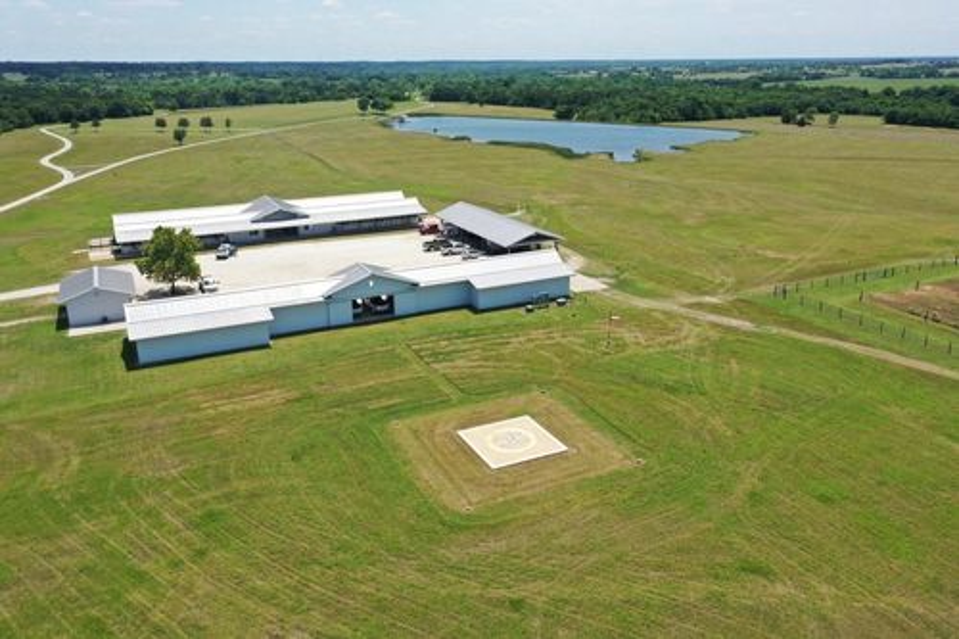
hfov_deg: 65.5
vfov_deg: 46.4
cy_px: 320
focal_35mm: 28
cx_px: 480
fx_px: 746
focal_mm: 10.26
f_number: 5.6
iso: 100
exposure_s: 1/500
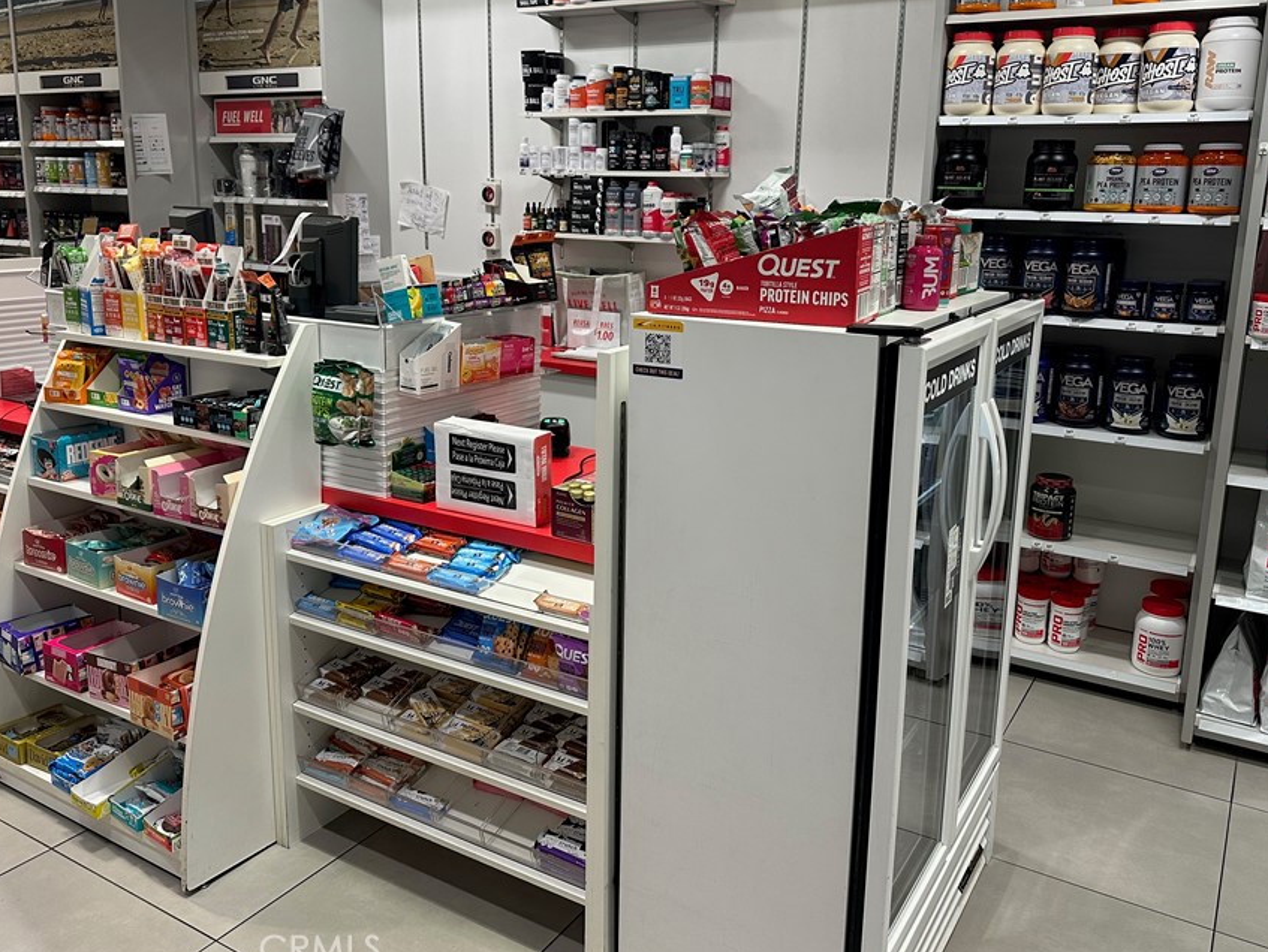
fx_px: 1063
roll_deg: -1.5
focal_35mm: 29
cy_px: 395
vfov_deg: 48.1
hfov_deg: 61.6
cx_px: 642
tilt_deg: -10.4
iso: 160
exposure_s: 1/120
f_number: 1.78
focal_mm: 6.86
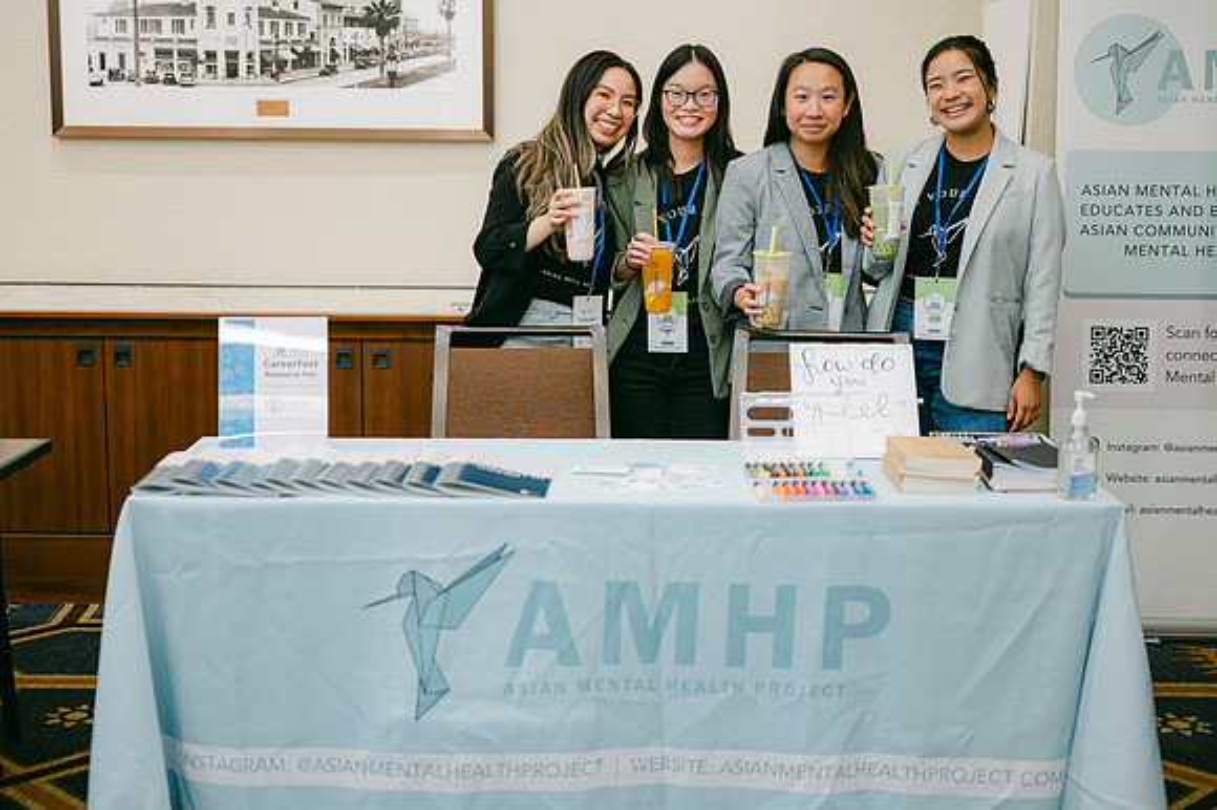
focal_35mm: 50
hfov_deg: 39.6
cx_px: 608
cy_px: 405
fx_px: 1689
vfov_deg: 27.0
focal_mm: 50
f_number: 2
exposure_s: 1/125
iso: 200
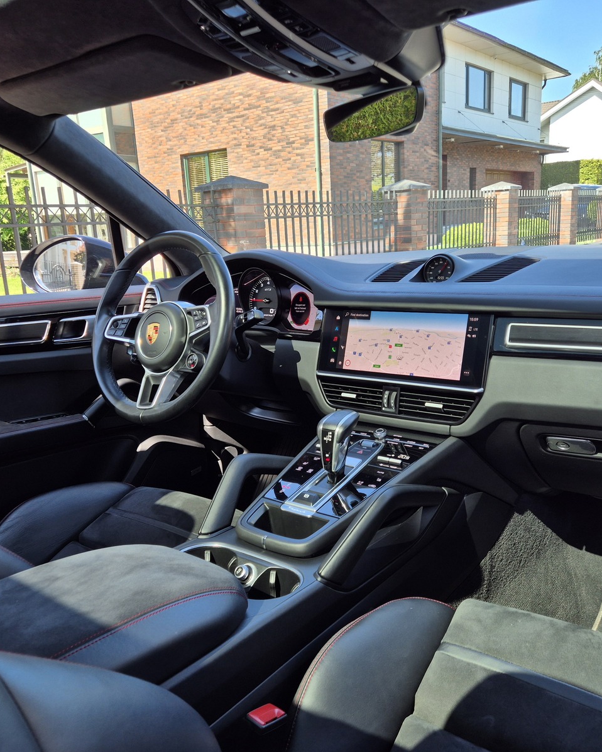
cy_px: 376
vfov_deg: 58.8
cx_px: 306
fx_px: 668
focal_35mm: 30
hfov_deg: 48.5
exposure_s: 1/180
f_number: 1.8
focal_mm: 5.4
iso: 25
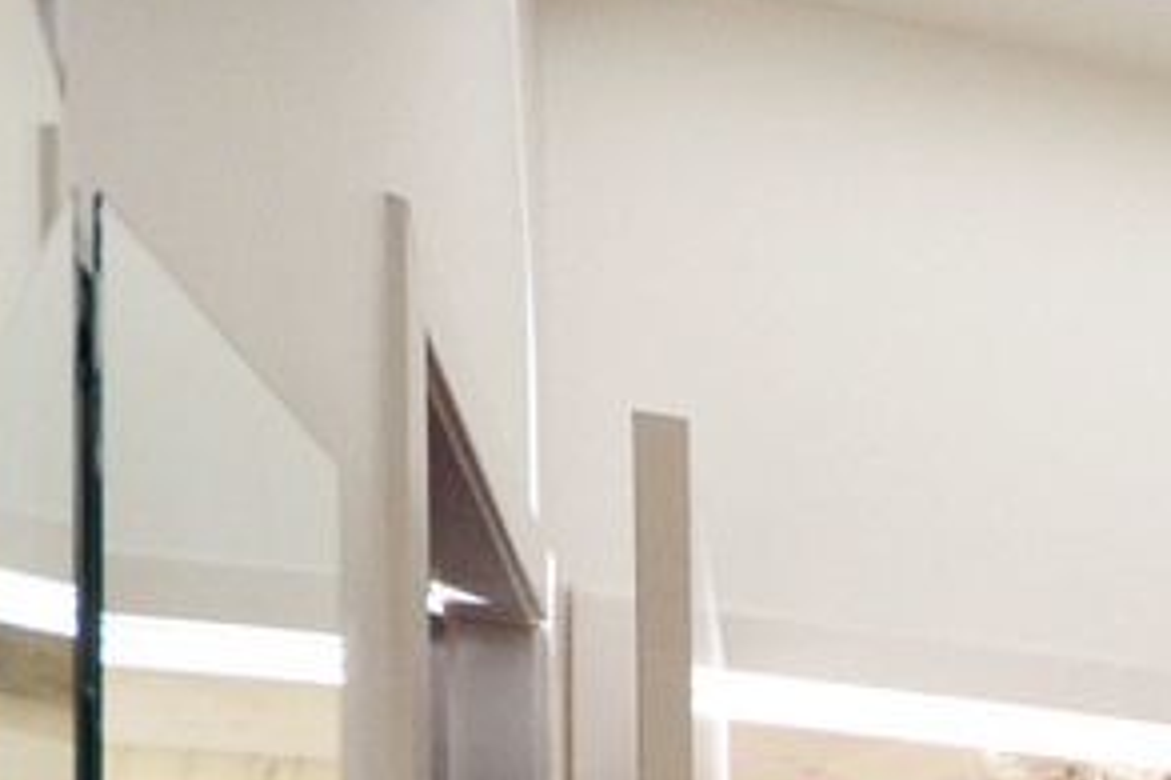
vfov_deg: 11.0
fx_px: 3503
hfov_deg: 13.2
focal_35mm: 108
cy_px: 1792
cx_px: 2945
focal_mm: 13
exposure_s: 1/3
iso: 800
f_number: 4.5
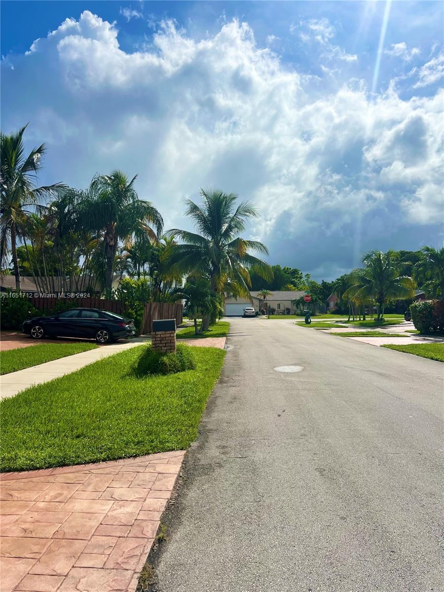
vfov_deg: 67.3
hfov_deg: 53.1
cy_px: 296
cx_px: 222
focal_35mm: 26
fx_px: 445
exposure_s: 1/16393
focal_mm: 5.7
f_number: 1.5
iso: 50
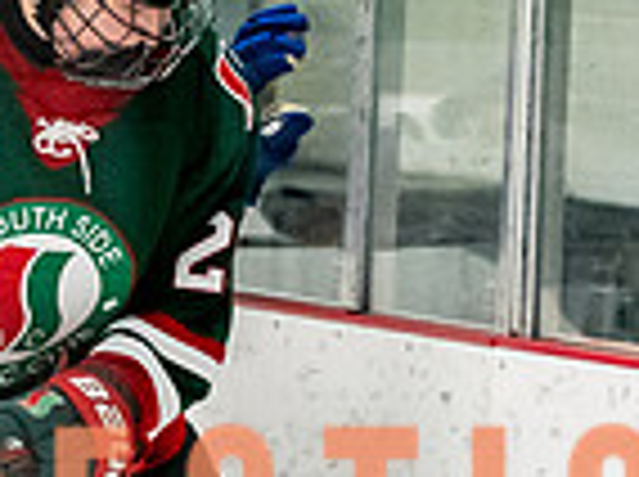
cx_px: -292
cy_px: 551
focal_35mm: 440
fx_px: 8109
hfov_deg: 4.5
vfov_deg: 3.4
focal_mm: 70
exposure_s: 1/800
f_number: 2.8
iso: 4000
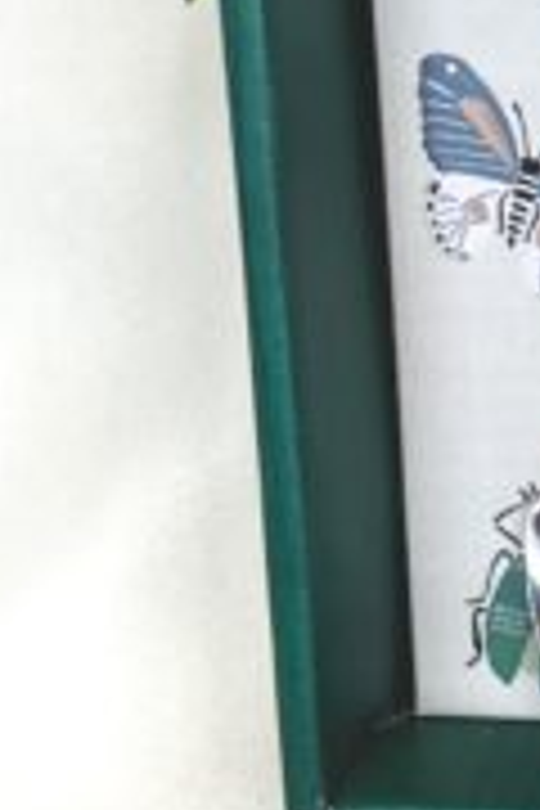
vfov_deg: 17.1
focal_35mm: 120
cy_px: 338
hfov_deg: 10.6
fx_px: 2700
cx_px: 1022
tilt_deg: -50.7
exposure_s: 1/461
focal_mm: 5.7
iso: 50
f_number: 1.5
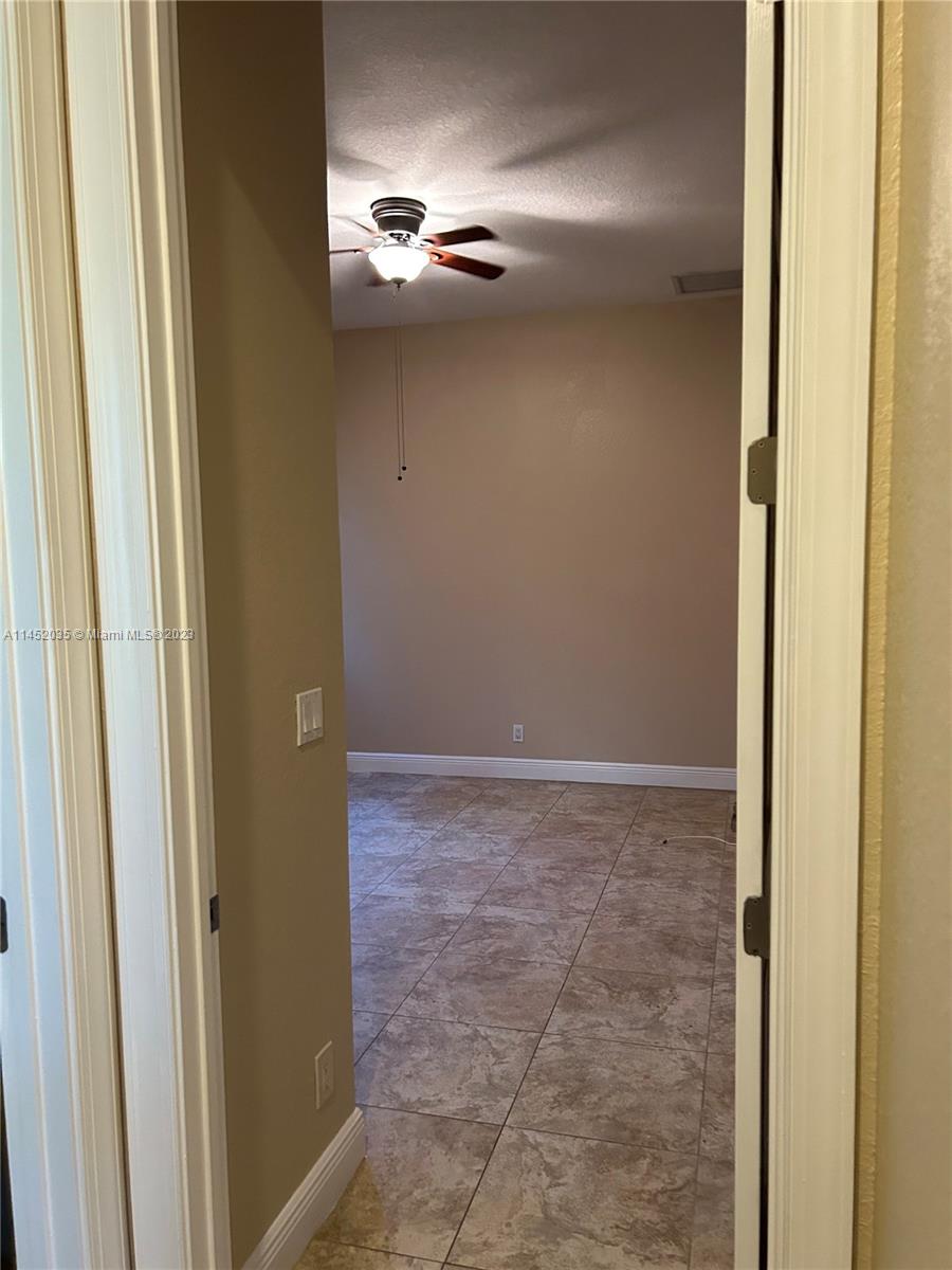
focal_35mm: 26
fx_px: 953
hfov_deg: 53.1
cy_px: 635
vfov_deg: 67.3
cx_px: 476
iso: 320
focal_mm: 5.7
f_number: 1.5
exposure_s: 1/60
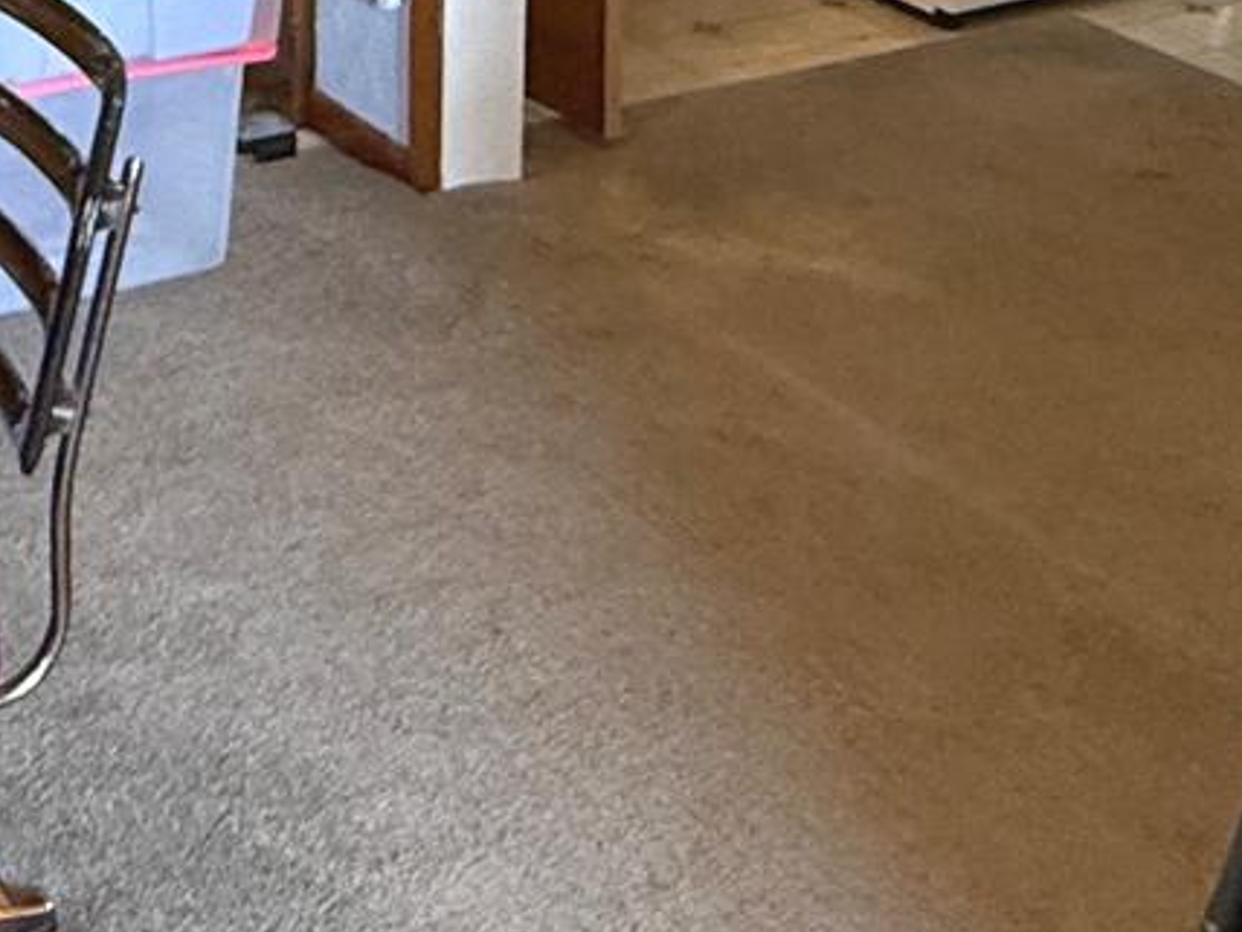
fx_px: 2404
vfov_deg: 18.2
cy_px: -645
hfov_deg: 27.4
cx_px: 20
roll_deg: -0.1
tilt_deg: -3.7
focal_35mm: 67
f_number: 2.2
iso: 500
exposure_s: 1/60
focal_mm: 2.22
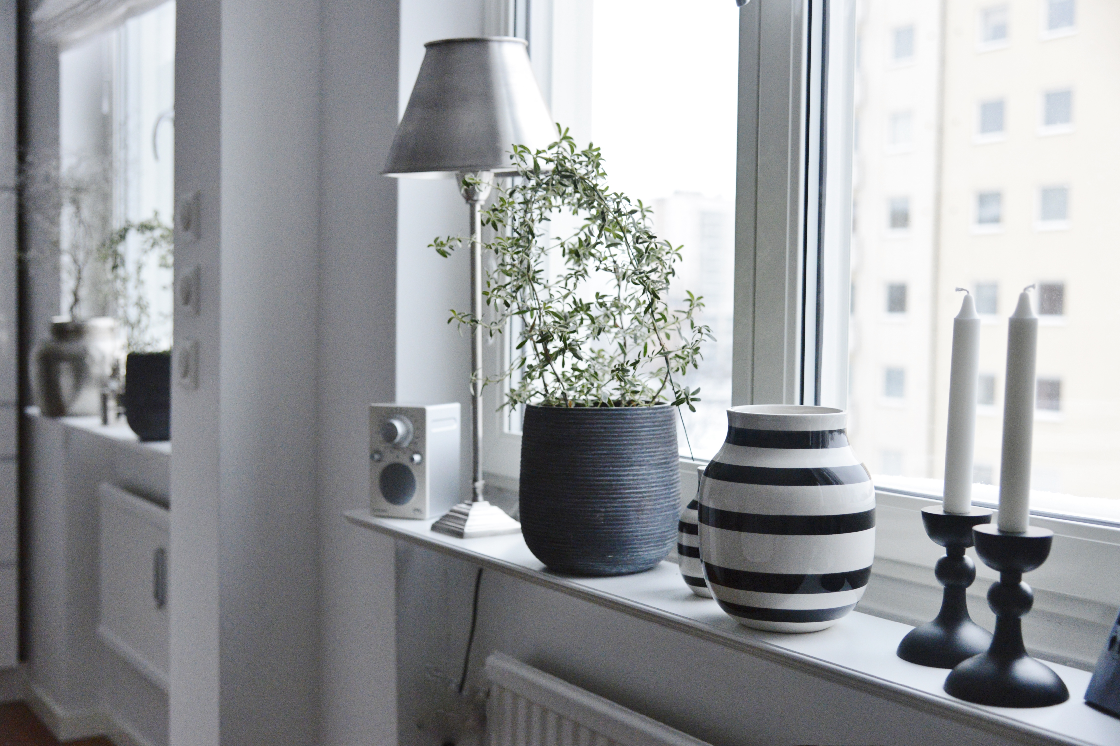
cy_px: 373
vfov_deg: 29.2
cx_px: 560
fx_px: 1431
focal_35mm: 46
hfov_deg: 42.7
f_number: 4.5
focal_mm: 46
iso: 4000
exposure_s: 1/800
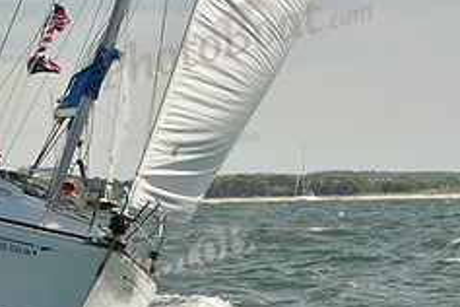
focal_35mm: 489
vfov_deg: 2.8
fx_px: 6248
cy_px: 168
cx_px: 0
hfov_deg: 4.2
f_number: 13
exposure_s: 1/800
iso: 320
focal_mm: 200
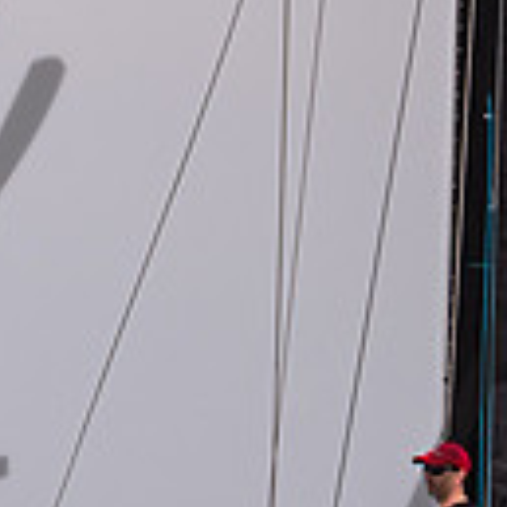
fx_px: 37234
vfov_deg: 0.8
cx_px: 434
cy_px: 807
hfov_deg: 0.8
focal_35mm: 2247
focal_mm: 310
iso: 200
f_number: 5.6
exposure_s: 1/1250
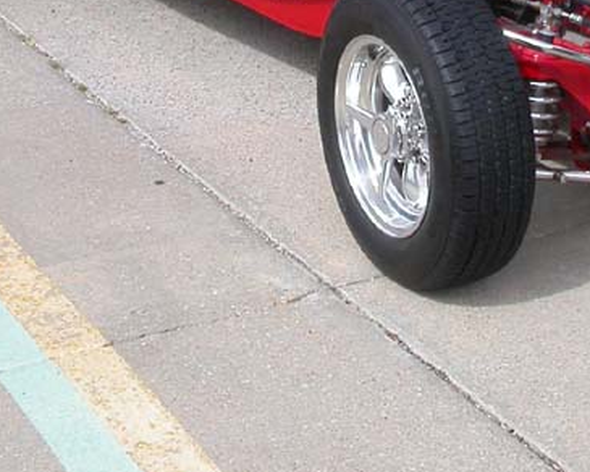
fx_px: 1816
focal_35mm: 104
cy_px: -73
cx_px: 398
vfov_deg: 14.4
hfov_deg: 18.4
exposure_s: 1/312
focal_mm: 7.85
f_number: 6.7
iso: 100
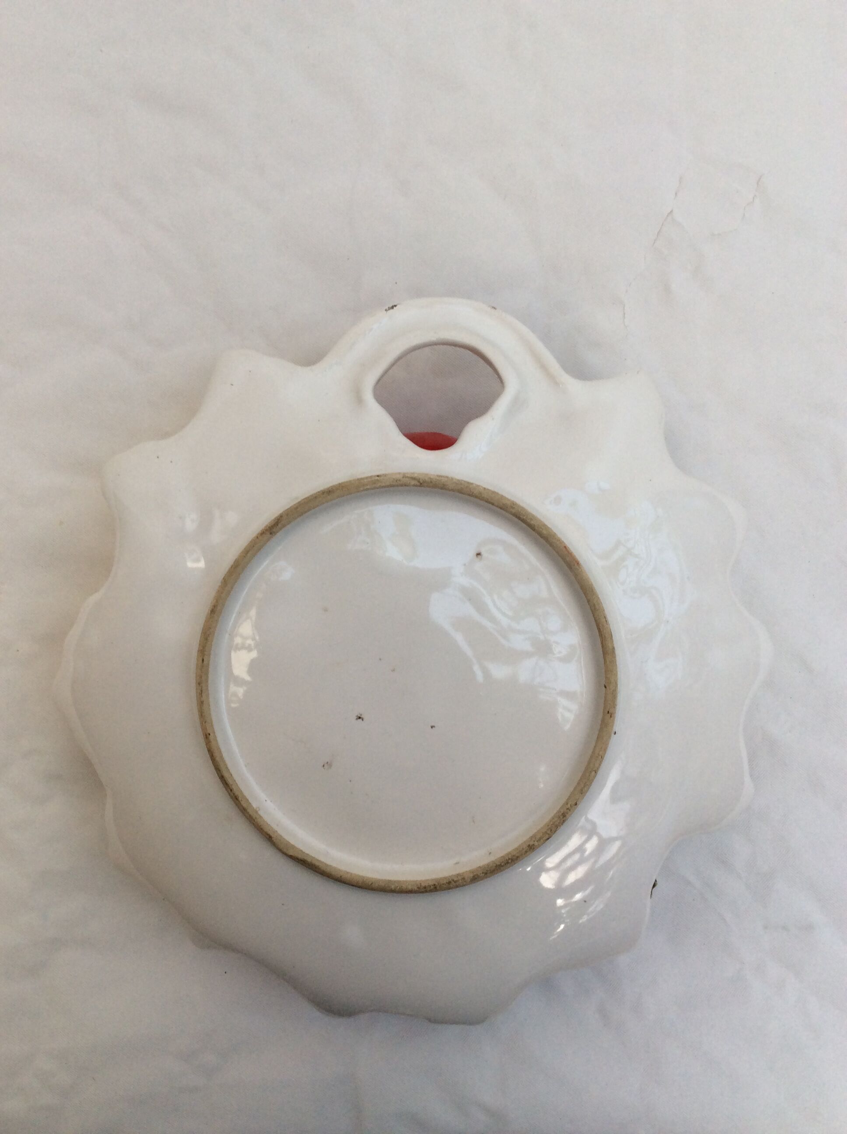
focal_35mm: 32
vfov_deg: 56.9
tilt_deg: -87.5
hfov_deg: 44.1
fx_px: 1047
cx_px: 424
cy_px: 567
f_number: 2.4
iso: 32
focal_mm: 3.3
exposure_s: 1/100
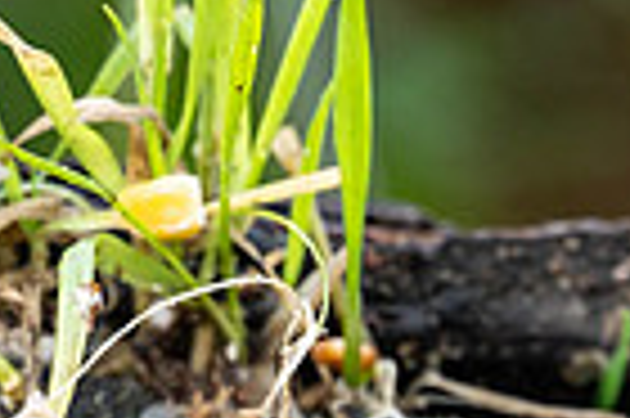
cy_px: 38
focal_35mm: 3209
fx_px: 56091
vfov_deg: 0.4
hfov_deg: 0.6
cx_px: -63
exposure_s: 1/400
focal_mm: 400
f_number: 3.5
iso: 110
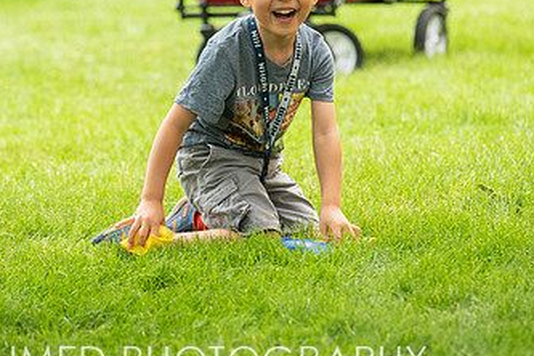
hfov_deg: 5.9
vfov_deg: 3.9
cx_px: 205
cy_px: 81
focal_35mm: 348
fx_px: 5162
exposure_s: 1/500
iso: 640
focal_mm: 200
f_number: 5
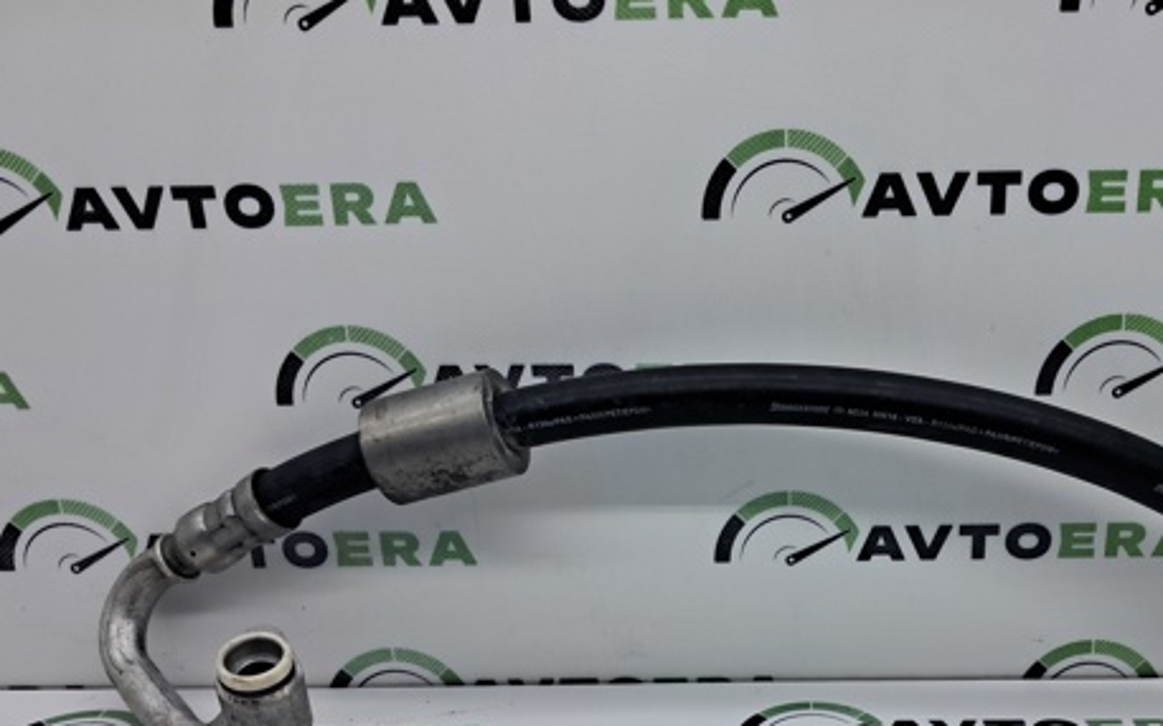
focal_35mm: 40
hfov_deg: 48.6
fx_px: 1268
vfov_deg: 31.3
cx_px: 757
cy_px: 567
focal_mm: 4
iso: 50
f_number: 1.8
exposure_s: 1/122
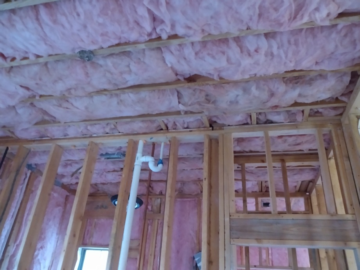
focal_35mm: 20
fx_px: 208
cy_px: 135
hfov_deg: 81.7
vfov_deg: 66.0
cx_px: 180
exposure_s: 1/17
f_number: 2
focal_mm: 3.54
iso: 1597
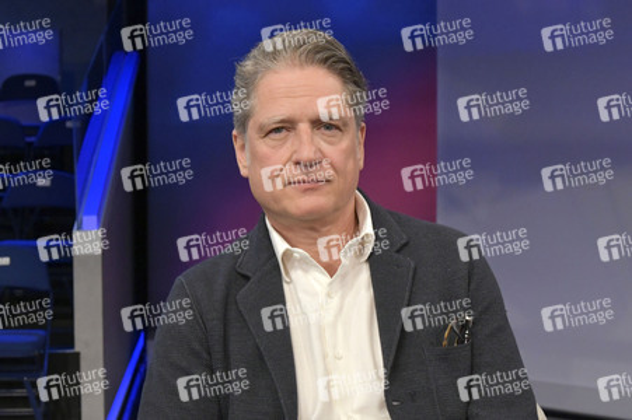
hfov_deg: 50.7
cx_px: 316
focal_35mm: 38
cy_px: 210
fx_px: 667
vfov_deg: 35.0
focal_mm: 38
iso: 2500
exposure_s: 1/320
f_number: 5.6
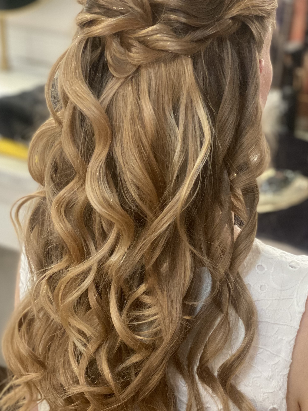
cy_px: 192
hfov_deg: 18.2
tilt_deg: -21.1
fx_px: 961
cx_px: 170
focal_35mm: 81
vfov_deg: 24.1
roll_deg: -0.6
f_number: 2
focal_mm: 6
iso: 200
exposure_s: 1/98
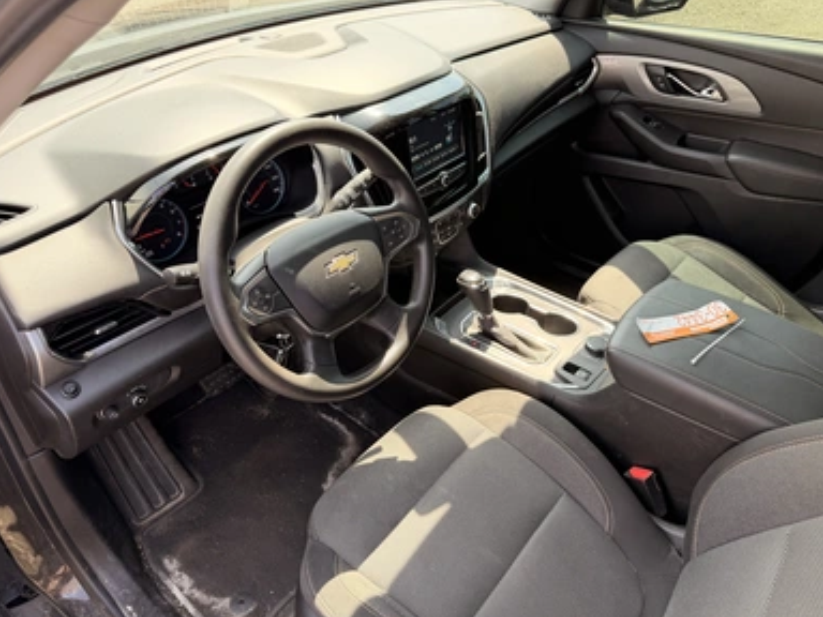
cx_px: 416
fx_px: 594
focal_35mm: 25
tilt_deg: -37.0
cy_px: 302
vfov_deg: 54.9
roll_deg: +1.8
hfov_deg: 69.4
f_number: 1.78
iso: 80
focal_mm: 6.76
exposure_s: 1/289
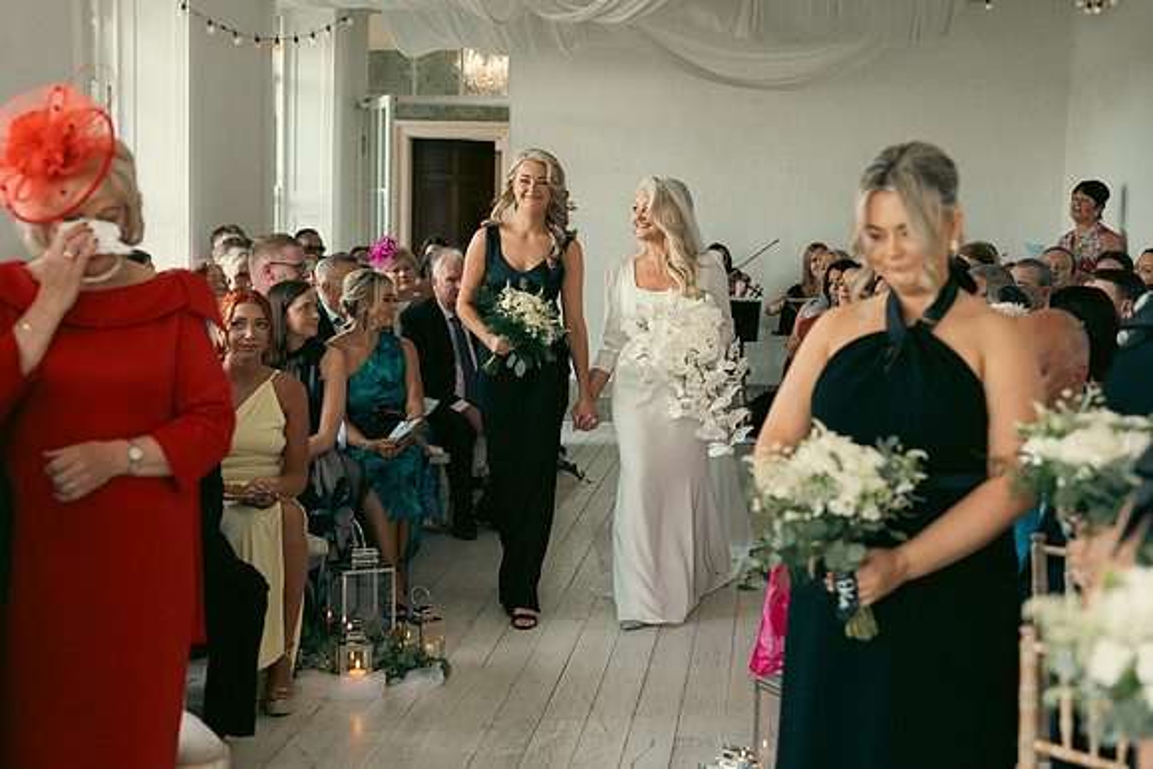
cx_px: 576
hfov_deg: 36.2
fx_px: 1762
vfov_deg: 24.6
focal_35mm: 55
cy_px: 384
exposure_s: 1/160
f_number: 3.5
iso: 640
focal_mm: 55
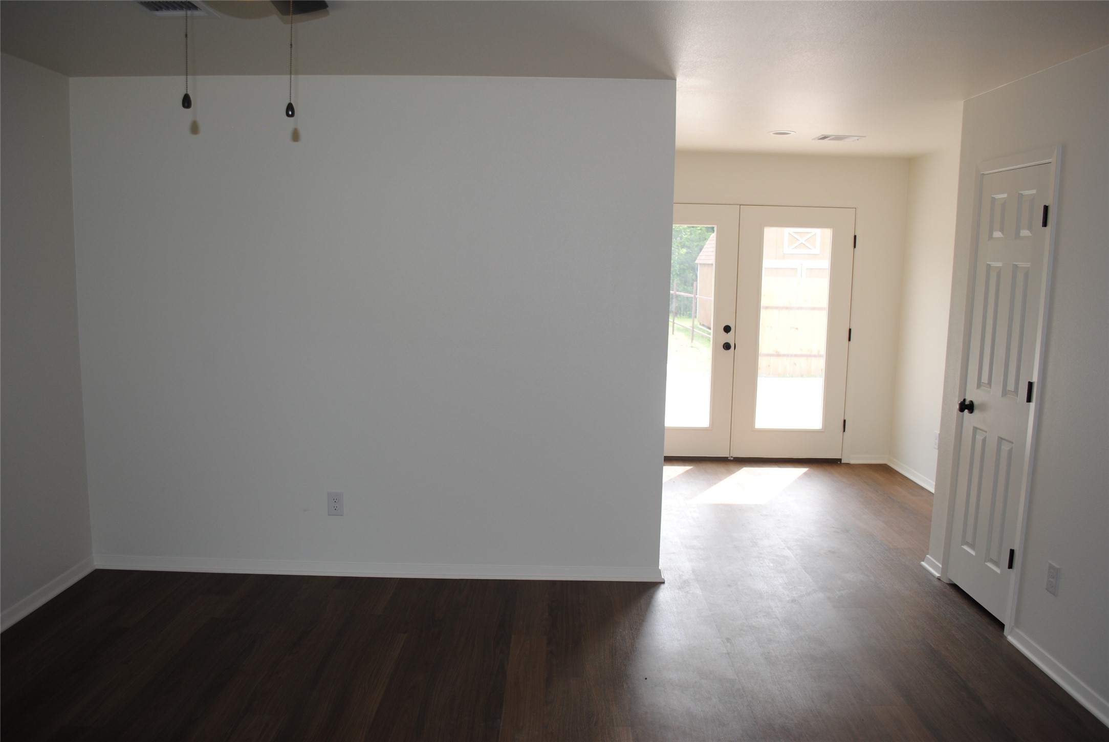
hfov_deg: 67.3
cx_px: 554
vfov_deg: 48.0
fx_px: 833
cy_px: 371
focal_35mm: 27
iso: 125
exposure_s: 1/125
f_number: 3.5
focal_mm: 18
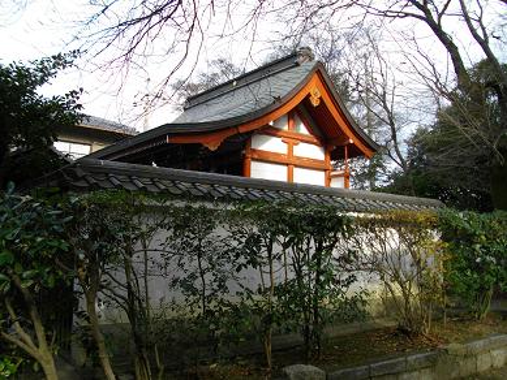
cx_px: 254
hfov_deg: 56.8
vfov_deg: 44.2
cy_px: 190
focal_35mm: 32
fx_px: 469
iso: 100
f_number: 2.9
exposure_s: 1/320
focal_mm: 5.7
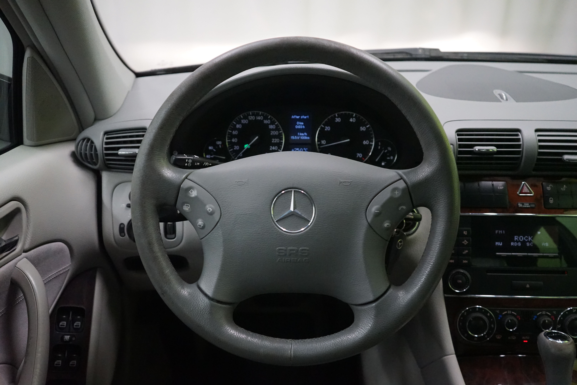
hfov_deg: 55.8
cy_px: 192
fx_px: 545
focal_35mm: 34
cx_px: 288
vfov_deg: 38.9
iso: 6400
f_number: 4
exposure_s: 1/125
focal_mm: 34
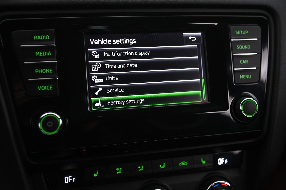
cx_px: 143
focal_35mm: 50
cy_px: 95
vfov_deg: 26.9
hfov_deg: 39.6
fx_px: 397
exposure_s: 1/10
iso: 1000
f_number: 4
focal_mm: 50
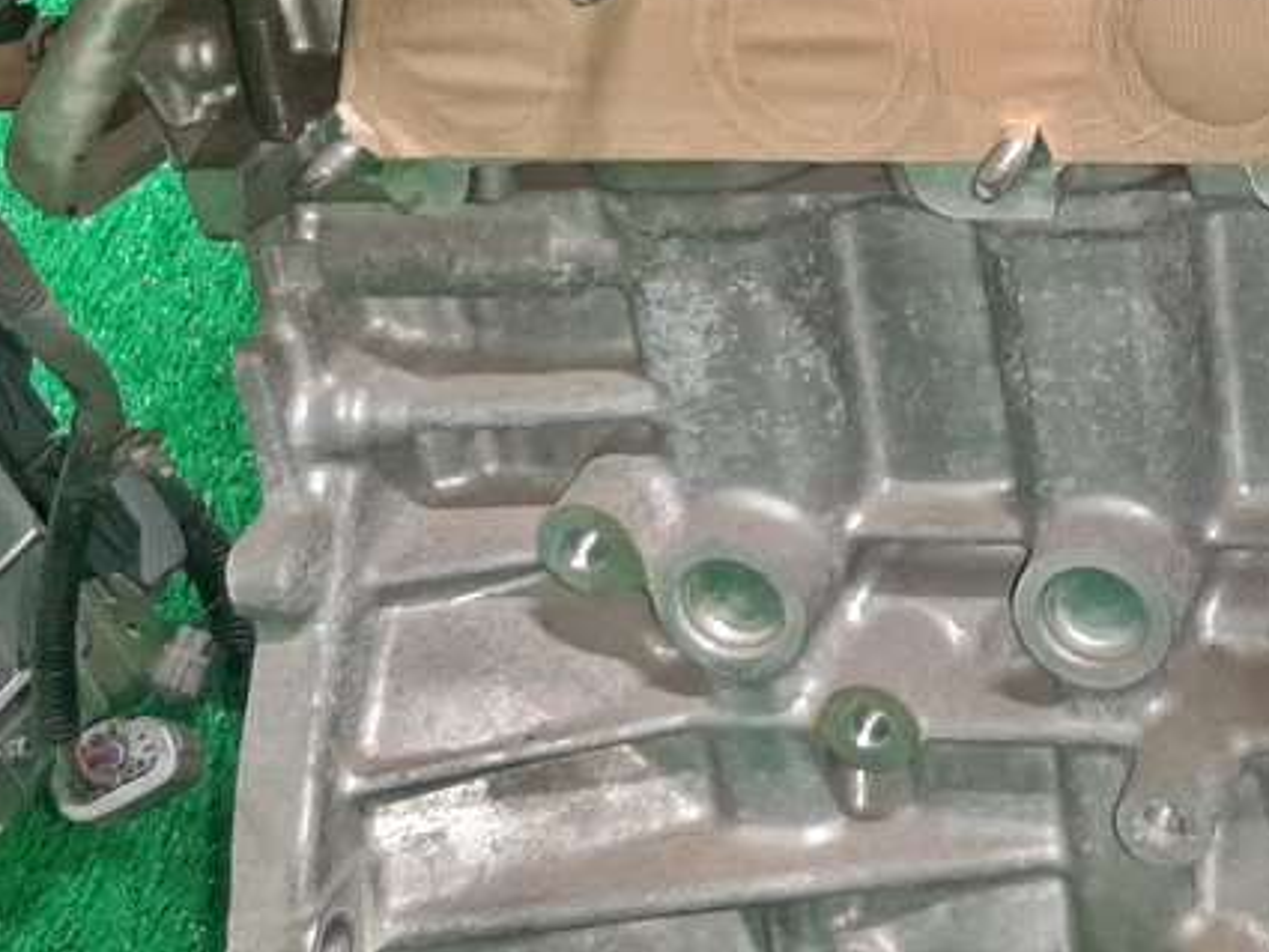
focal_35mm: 88
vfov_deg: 16.8
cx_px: 1191
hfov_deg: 21.6
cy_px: 370
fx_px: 3227
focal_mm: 3.93
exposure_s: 1/50
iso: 223
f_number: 1.7
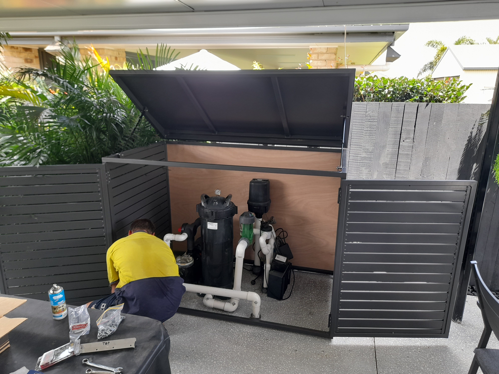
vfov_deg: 54.9
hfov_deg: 69.4
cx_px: 250
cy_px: 187
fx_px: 360
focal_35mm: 25
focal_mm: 4.6
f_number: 2
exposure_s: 1/50
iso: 40
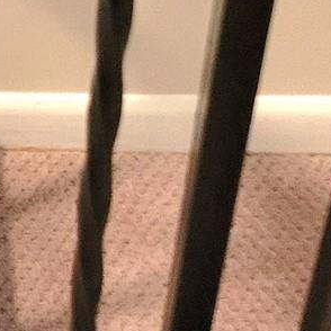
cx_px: -626
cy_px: -93
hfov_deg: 9.1
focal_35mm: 160
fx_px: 1731
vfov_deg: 10.7
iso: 500
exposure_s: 1/40
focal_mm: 5.4
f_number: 1.8
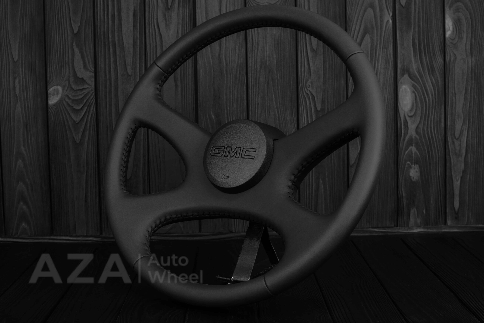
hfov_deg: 37.8
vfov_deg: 25.8
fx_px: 706
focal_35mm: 52
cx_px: 242
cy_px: 162
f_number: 6.3
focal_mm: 35
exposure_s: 1/125
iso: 500
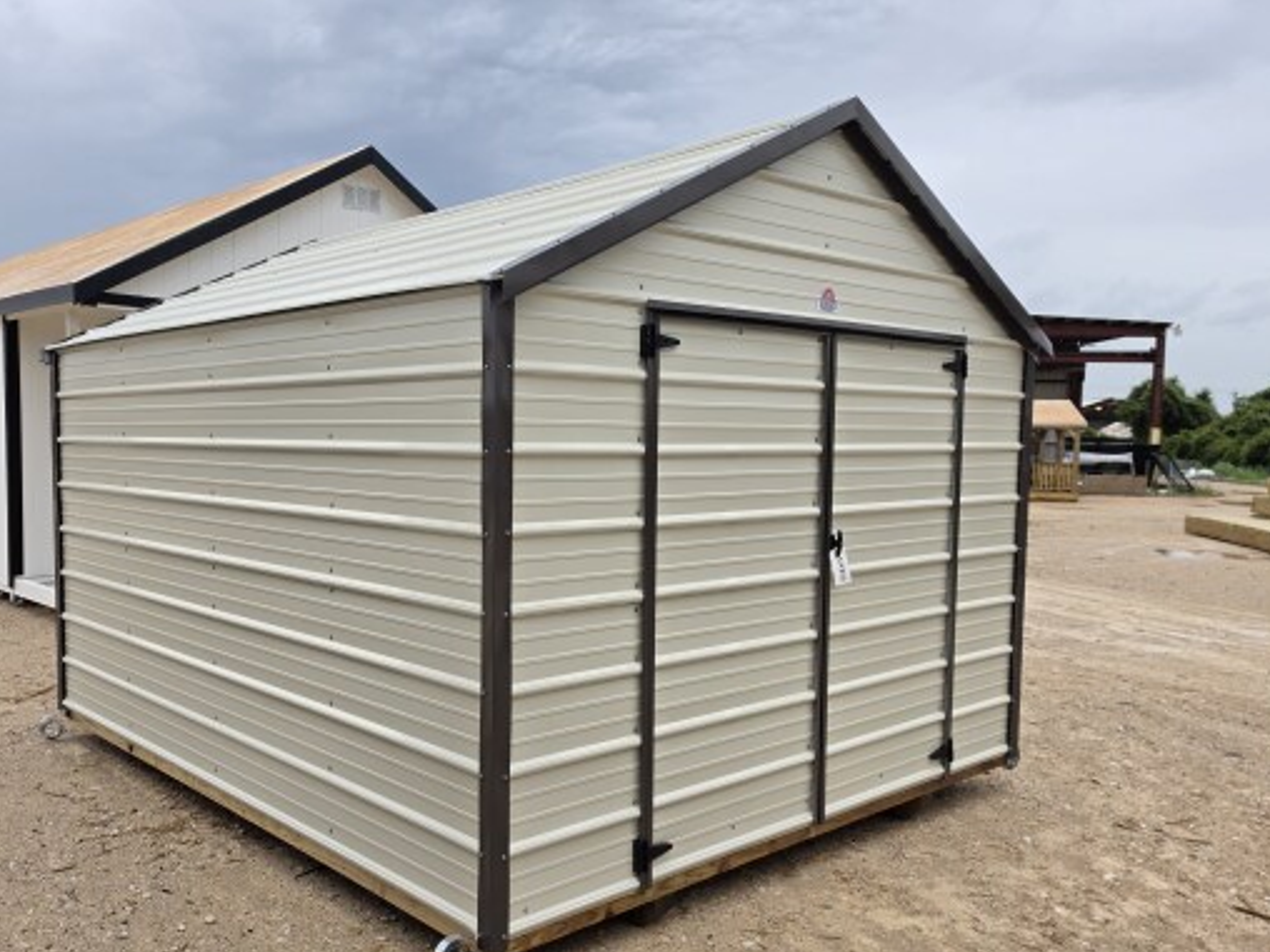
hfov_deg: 61.4
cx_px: 545
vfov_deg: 48.0
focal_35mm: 29
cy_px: 552
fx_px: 1064
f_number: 1.4
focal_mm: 6.5
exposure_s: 1/5605
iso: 64
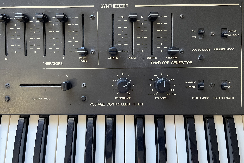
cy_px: 68
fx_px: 197
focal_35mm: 29
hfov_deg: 63.7
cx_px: 119
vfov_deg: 44.8
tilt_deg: -74.5
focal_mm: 5.1
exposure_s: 1/60
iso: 160
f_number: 1.6
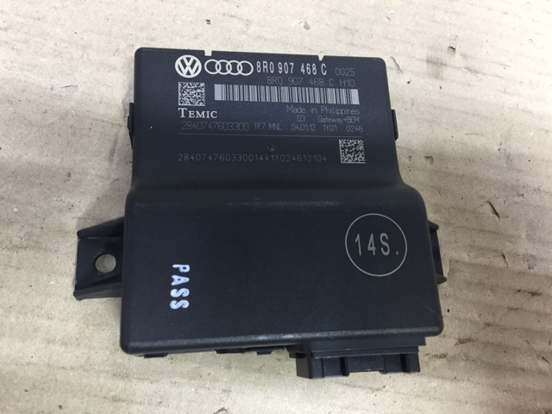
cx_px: 276
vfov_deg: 48.2
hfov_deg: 61.7
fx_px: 462
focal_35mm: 29
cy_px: 207
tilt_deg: -71.2
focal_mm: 4.15
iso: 160
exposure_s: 1/33
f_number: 2.2
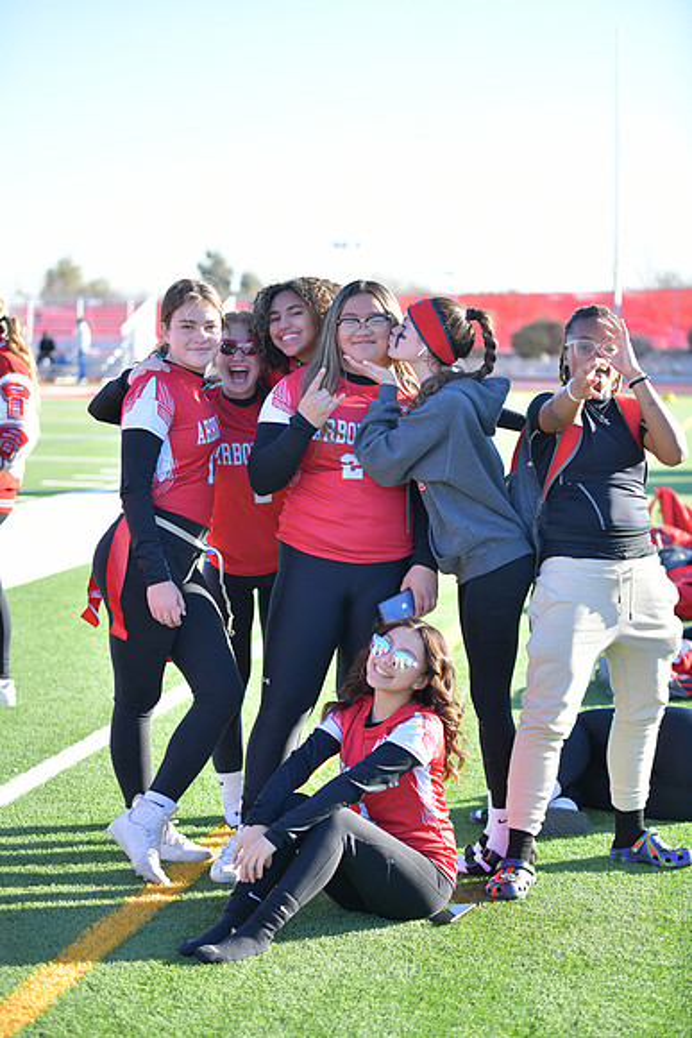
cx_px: 346
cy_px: 519
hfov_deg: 19.5
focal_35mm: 70
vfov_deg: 28.8
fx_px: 2017
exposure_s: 1/1600
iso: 560
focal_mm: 70
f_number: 2.8
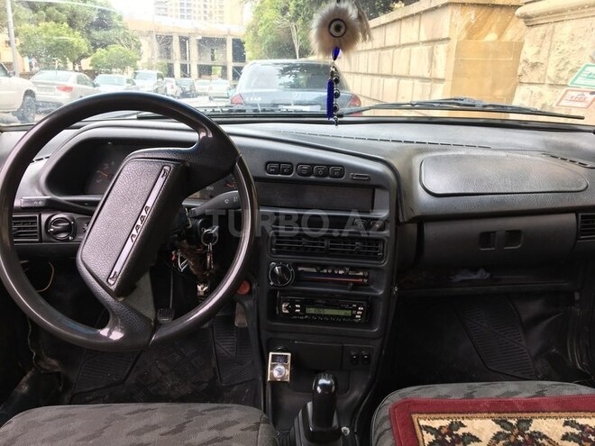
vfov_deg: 48.2
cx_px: 298
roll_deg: -1.7
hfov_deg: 61.7
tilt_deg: -17.8
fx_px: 498
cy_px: 223
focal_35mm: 29
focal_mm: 4.15
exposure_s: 1/50
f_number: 2.2
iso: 32
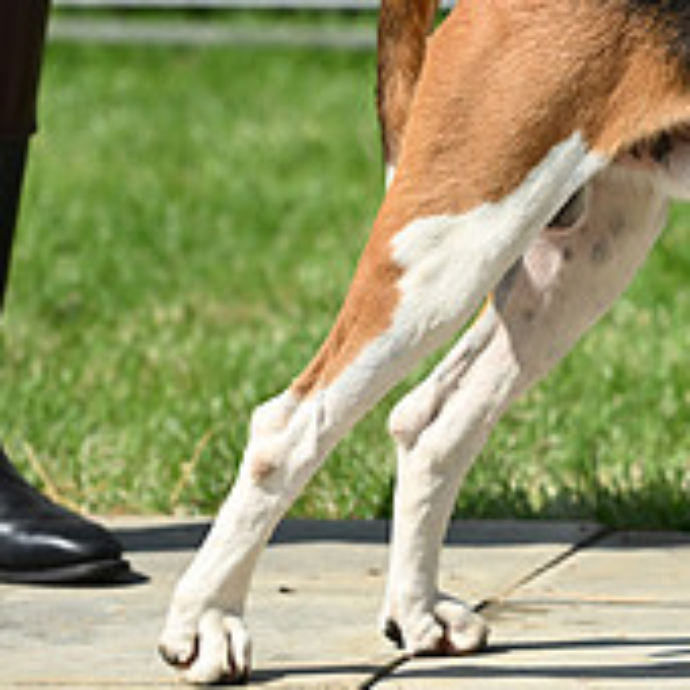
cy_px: 71
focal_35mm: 348
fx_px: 7848
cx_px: 1141
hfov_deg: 5.0
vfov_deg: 5.0
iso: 180
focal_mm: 120
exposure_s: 1/1250
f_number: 4.5
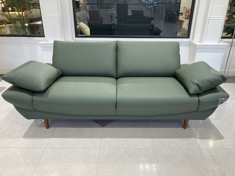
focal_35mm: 28
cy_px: 88
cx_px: 118
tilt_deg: -24.5
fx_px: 190
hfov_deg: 63.4
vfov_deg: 49.7
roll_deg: -1.0
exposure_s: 1/60
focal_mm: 3.99
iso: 50
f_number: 1.8
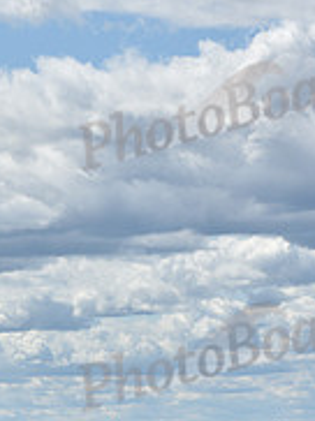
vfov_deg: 7.6
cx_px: -39
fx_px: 3174
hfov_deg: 5.7
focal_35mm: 261
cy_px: 263
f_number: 11
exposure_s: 1/800
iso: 250
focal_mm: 85
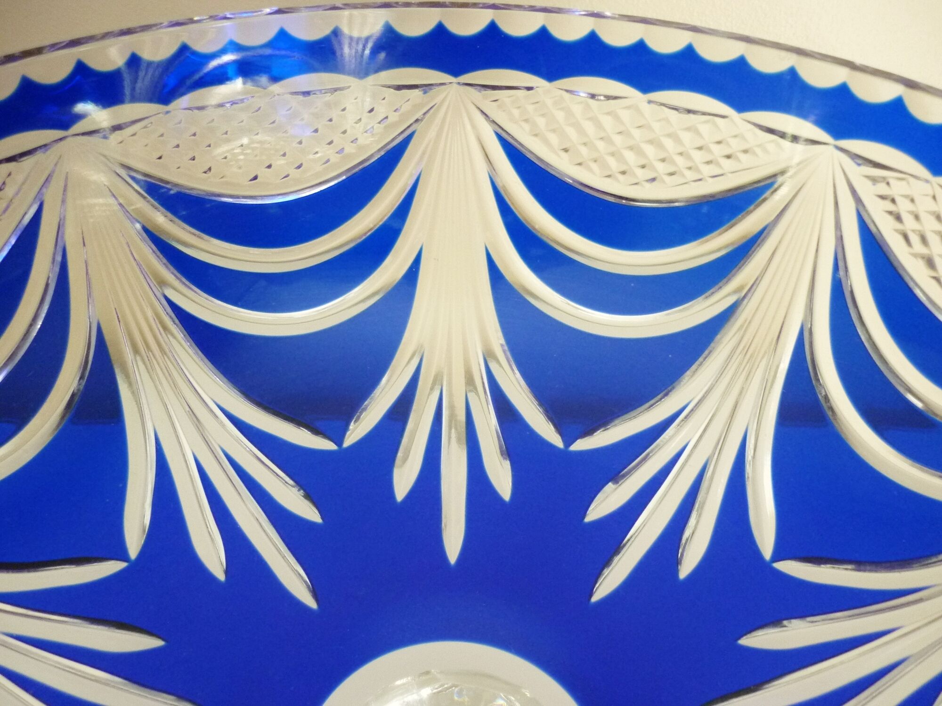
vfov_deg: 42.9
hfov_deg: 55.4
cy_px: 353
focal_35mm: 33
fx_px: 898
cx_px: 471
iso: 400
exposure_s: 1/25
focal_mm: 5.5
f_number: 2.8
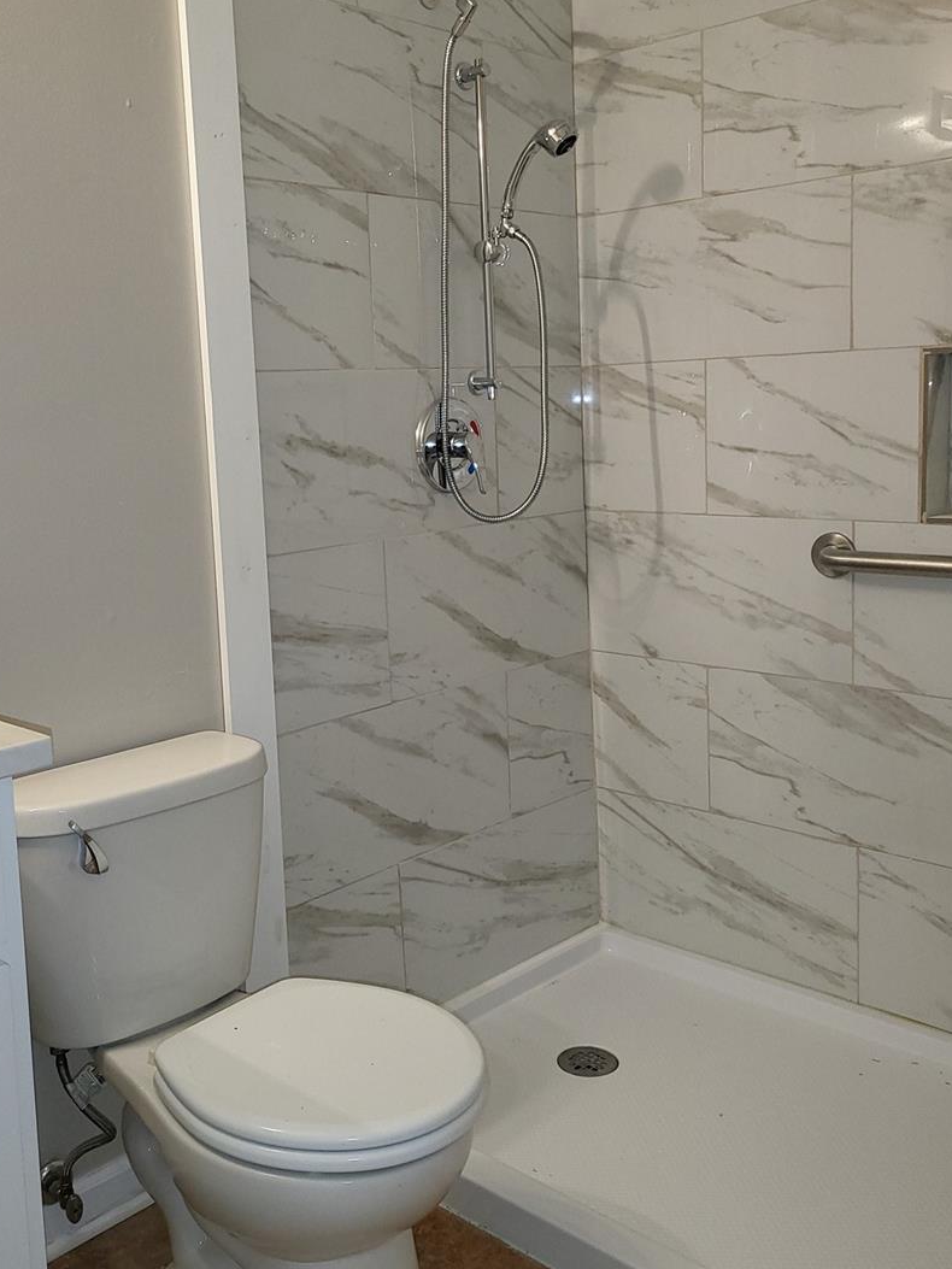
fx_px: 1283
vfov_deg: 52.5
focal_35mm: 35
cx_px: 406
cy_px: 556
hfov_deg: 40.6
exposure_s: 1/60
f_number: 1.8
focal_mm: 5
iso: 125
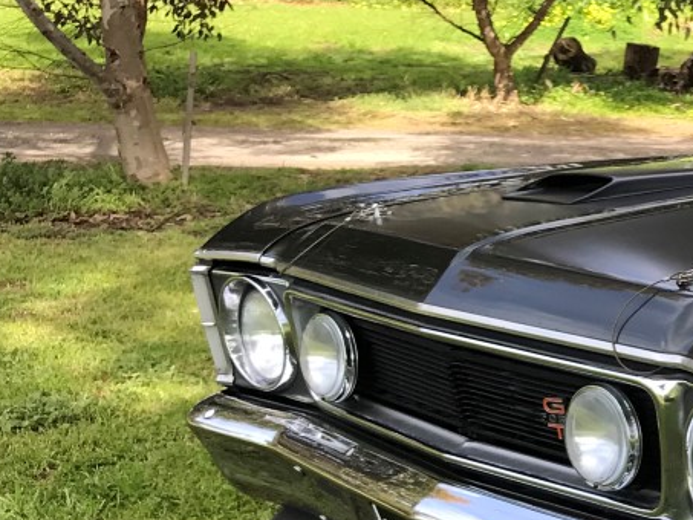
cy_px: 384
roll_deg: -2.3
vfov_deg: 16.5
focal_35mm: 89
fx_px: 1782
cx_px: 984
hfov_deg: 19.6
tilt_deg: -11.2
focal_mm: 3.99
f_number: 1.8
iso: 20
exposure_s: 1/491
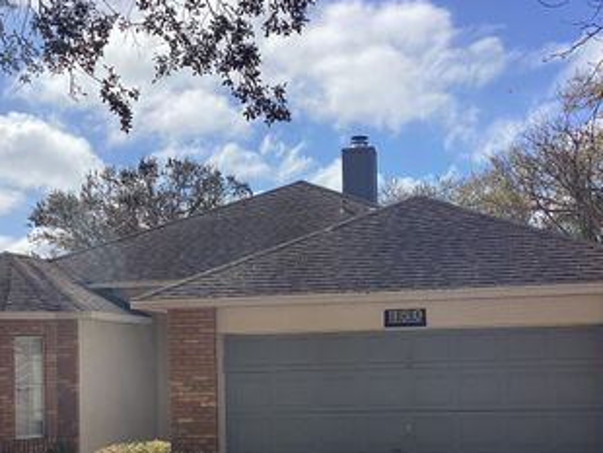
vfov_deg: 28.8
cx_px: 296
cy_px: 333
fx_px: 872
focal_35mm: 50
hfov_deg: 38.2
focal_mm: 3.3
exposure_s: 1/2092
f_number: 2.4
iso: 25
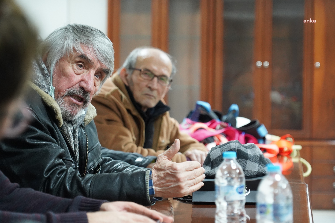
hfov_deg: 14.8
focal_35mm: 139
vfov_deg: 9.9
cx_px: 168
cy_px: 112
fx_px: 1293
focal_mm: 139
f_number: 6.3
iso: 6400
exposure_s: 1/80
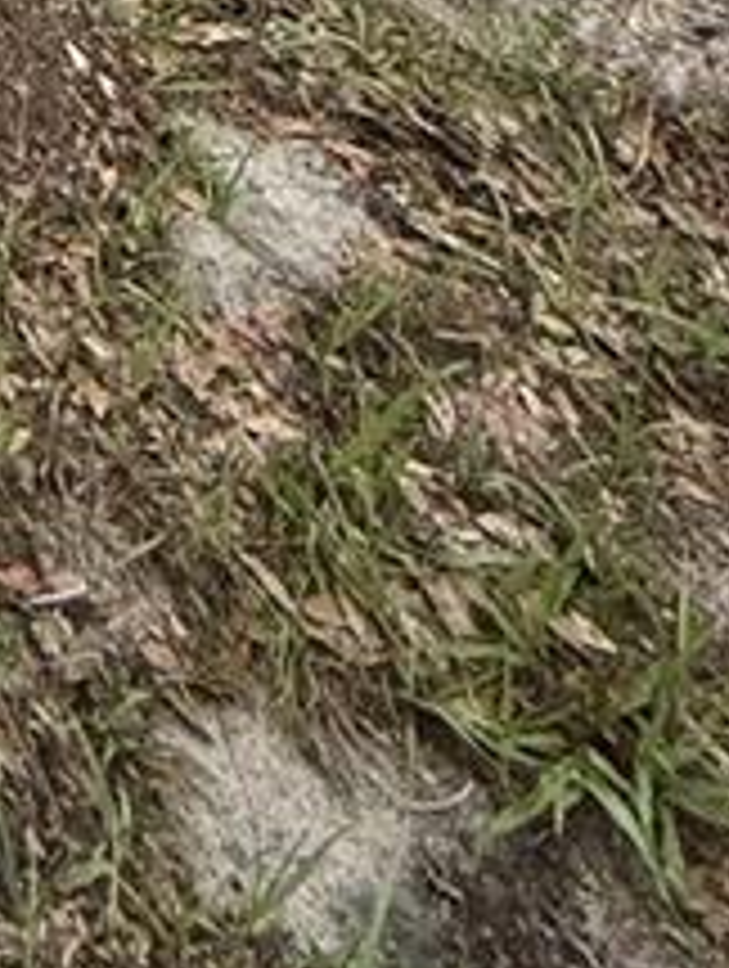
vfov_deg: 13.8
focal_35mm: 78
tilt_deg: -4.8
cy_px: -1531
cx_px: -1035
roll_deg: -1.3
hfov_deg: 13.6
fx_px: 2184
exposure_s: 1/1399
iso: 50
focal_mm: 2.22
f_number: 2.2
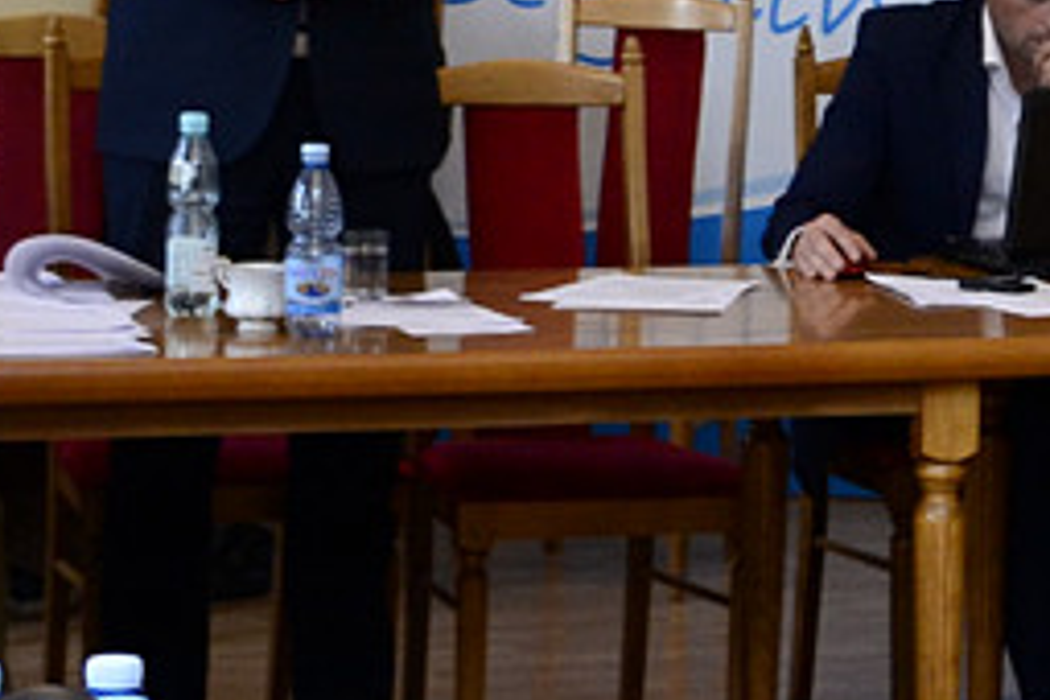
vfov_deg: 7.6
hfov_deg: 10.5
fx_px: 5279
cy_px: 138
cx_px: 2014
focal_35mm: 181
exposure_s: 1/100
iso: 800
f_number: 5
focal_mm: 24
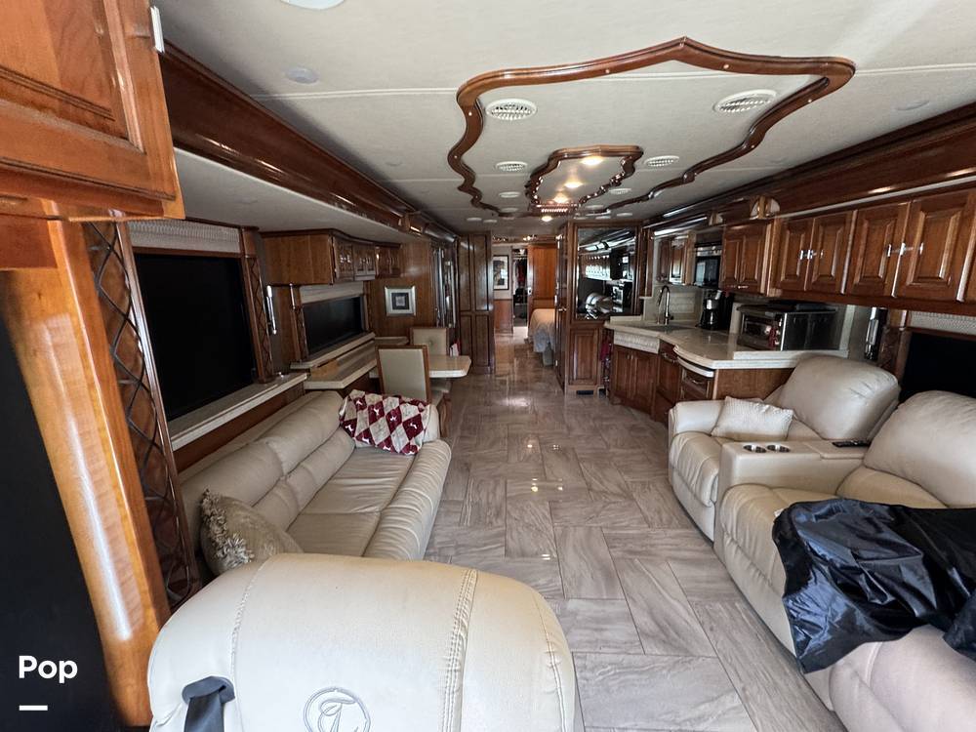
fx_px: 395
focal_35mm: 14
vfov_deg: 85.7
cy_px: 366
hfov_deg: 102.1
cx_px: 488
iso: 250
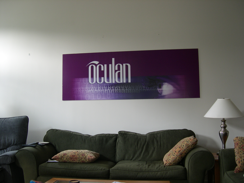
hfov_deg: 49.0
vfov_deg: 37.7
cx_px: 122
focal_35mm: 38
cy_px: 92
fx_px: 268
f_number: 2.8
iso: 100
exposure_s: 1/19.2
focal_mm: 8
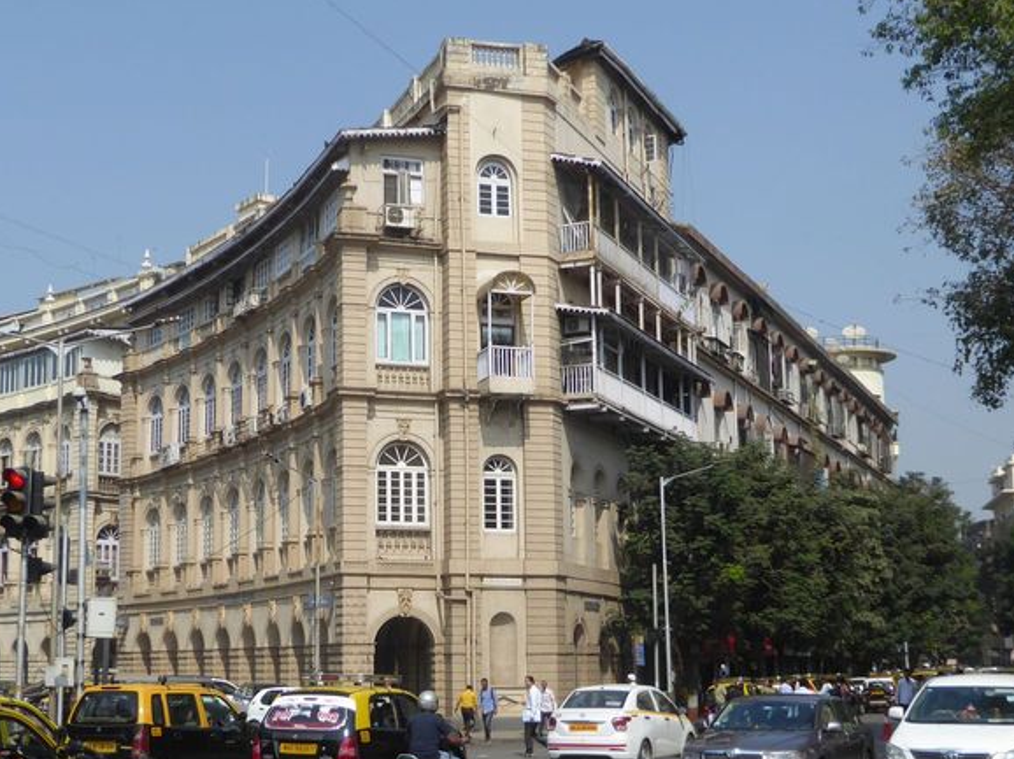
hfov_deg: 35.3
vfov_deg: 27.0
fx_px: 1581
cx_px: 365
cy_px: 435
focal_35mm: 54
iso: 80
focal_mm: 6.7
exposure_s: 1/800
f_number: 3.7
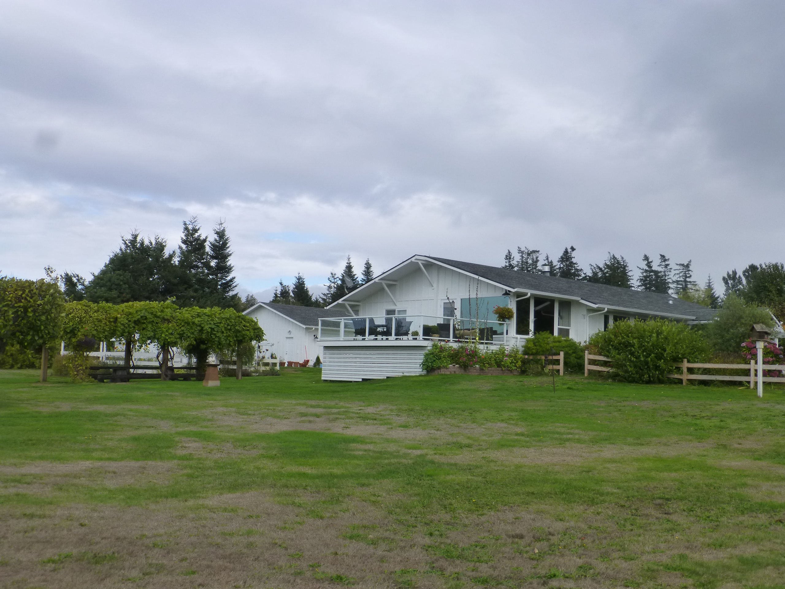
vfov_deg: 35.1
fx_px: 930
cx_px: 392
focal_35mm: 41
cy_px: 294
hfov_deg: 45.8
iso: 160
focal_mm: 7.4
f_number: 3.9
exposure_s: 1/800
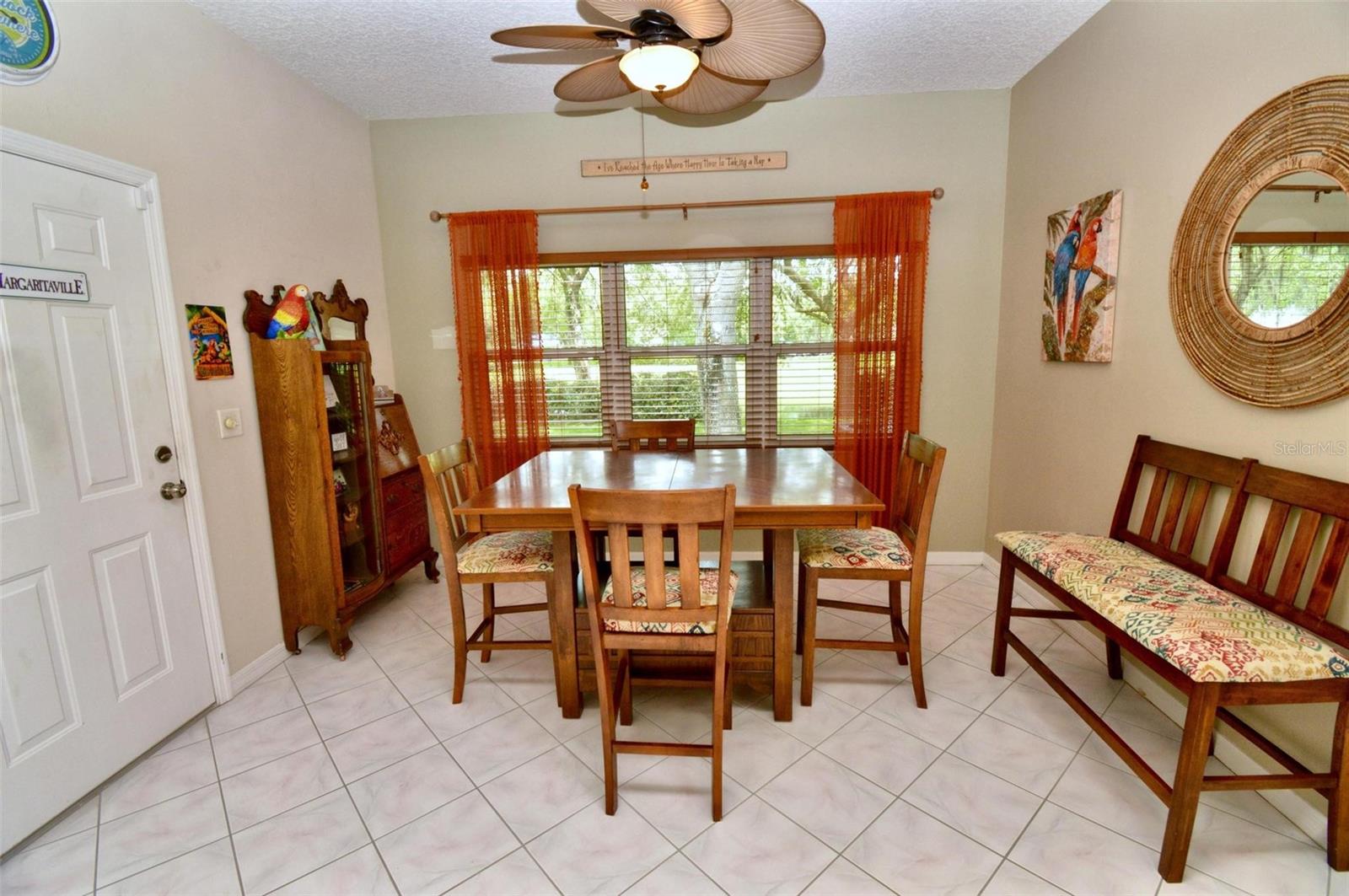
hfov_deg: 100.5
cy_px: 448
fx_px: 561
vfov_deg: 77.2
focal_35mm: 15
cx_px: 674
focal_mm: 10
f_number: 8
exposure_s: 1/60
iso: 800
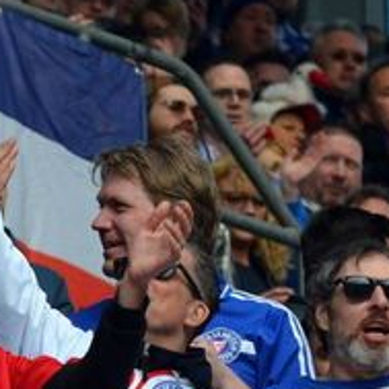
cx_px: 128
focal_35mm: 710
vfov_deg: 2.5
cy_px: 381
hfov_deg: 2.5
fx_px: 9030
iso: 400
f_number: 5.6
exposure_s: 1/1600
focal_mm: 185
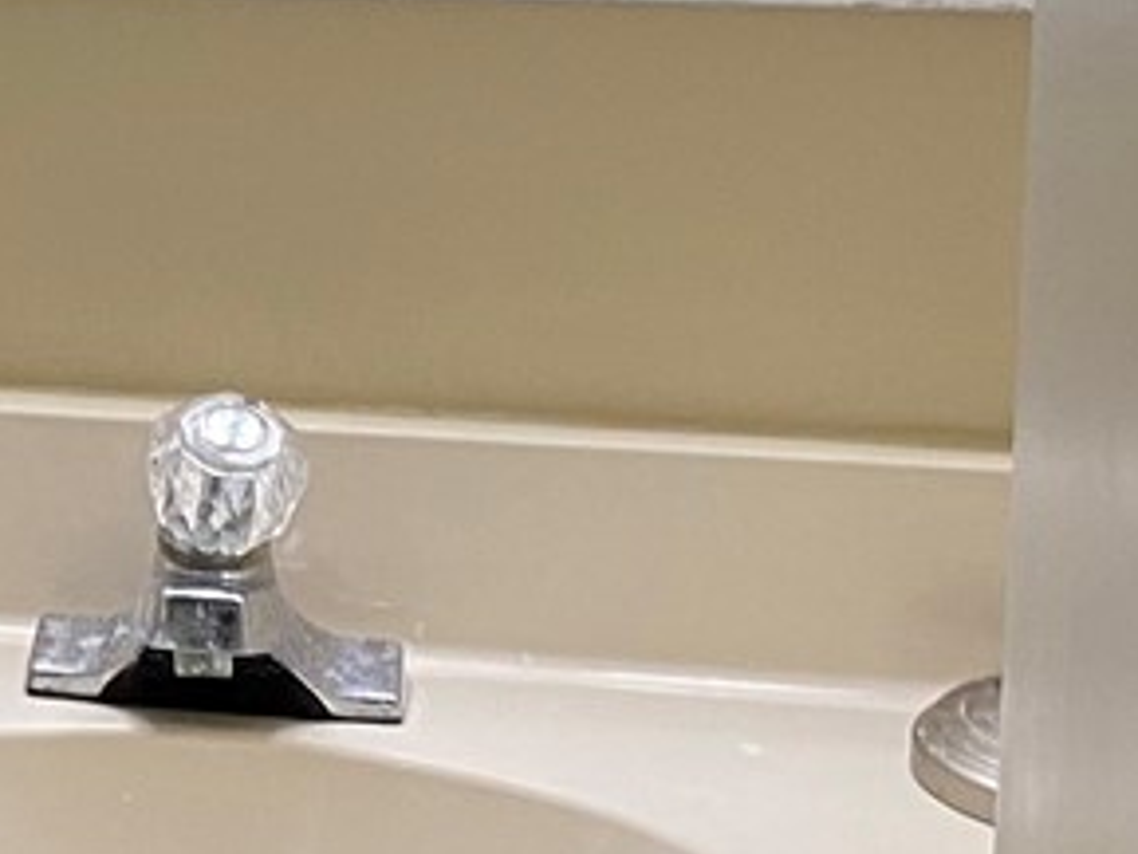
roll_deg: +4.9
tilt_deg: -10.6
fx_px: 4736
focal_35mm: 144
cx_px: -1331
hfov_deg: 11.8
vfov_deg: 10.2
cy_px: -75
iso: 100
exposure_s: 1/60
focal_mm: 4.25
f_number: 1.8
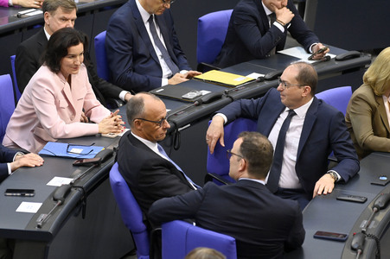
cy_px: 130
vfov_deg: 5.7
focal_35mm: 240
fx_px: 2598
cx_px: 195
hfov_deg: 8.6
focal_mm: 240
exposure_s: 1/320
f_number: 5.6
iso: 8000
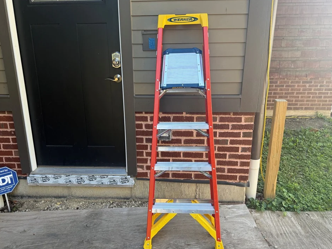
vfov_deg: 53.1
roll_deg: +0.4
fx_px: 249
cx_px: 158
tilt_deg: -15.1
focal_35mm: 26
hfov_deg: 67.3
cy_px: 125
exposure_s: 1/218
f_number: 1.78
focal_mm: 6.76
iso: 100
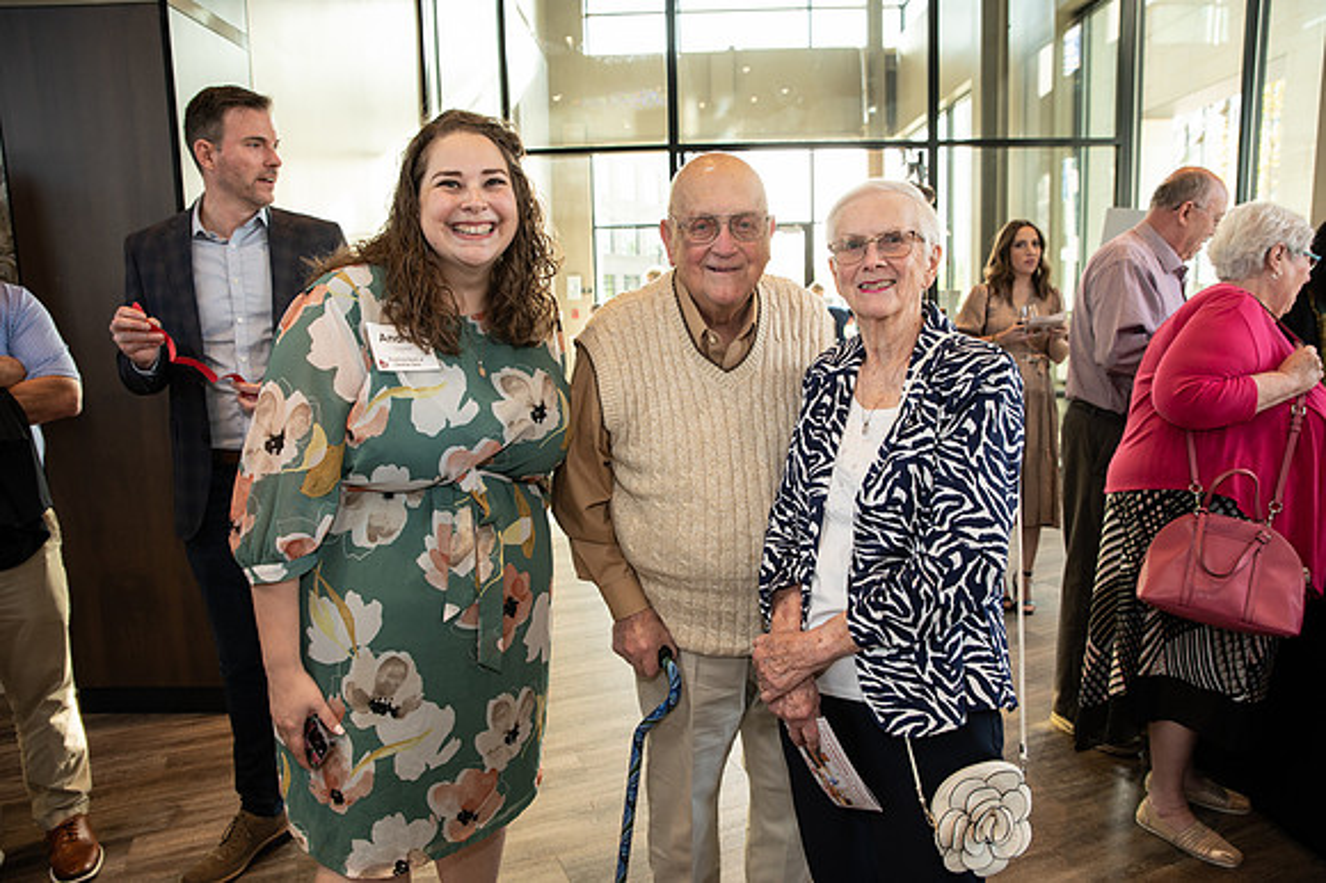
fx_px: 883
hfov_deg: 73.8
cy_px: 442
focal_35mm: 24
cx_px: 663
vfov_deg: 53.1
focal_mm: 24
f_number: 3.5
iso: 800
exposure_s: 1/200
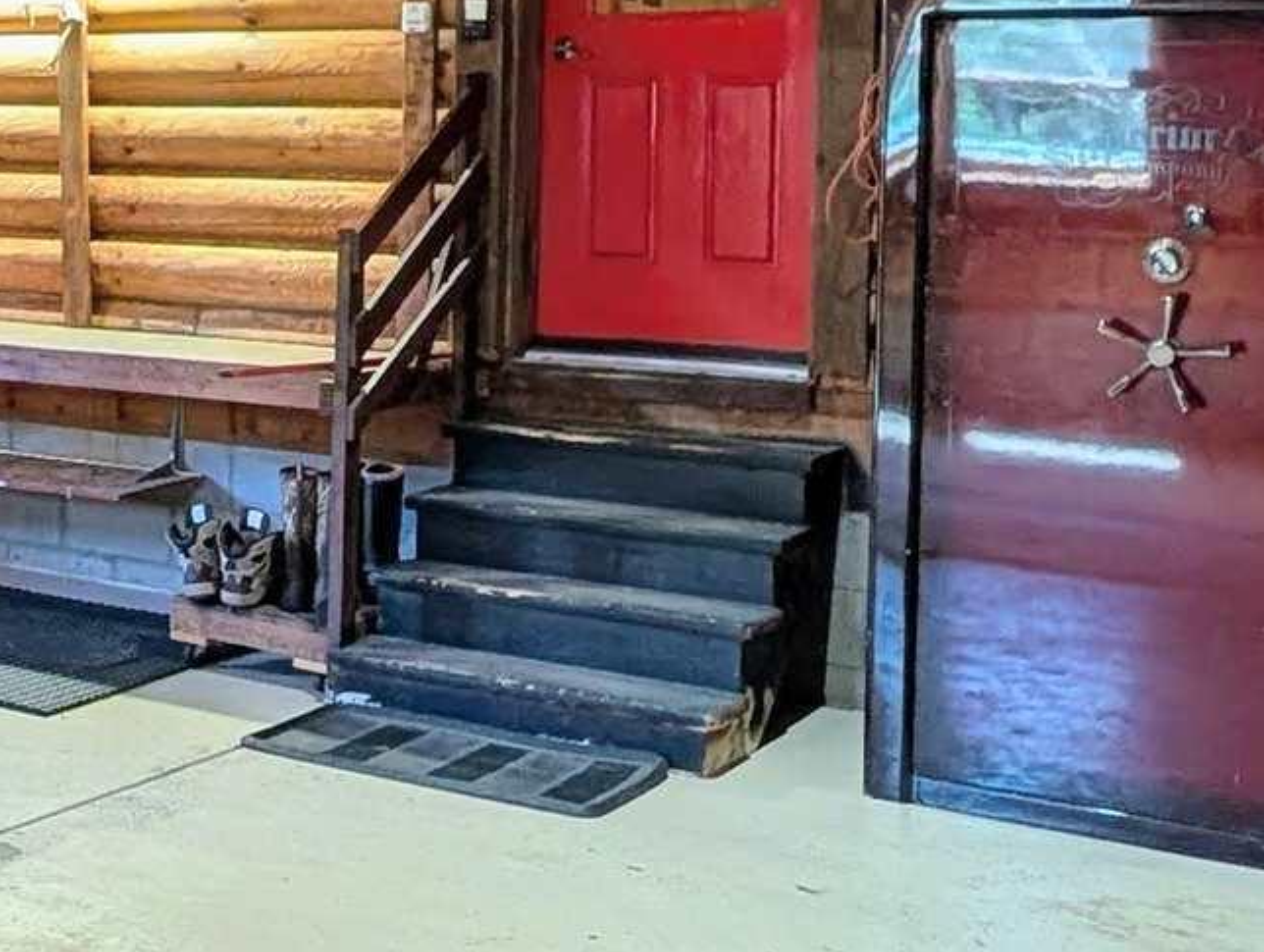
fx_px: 2084
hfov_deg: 28.7
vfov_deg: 25.3
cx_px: -300
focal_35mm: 57
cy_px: 202
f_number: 1.7
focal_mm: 2.02
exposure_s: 1/40
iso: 55
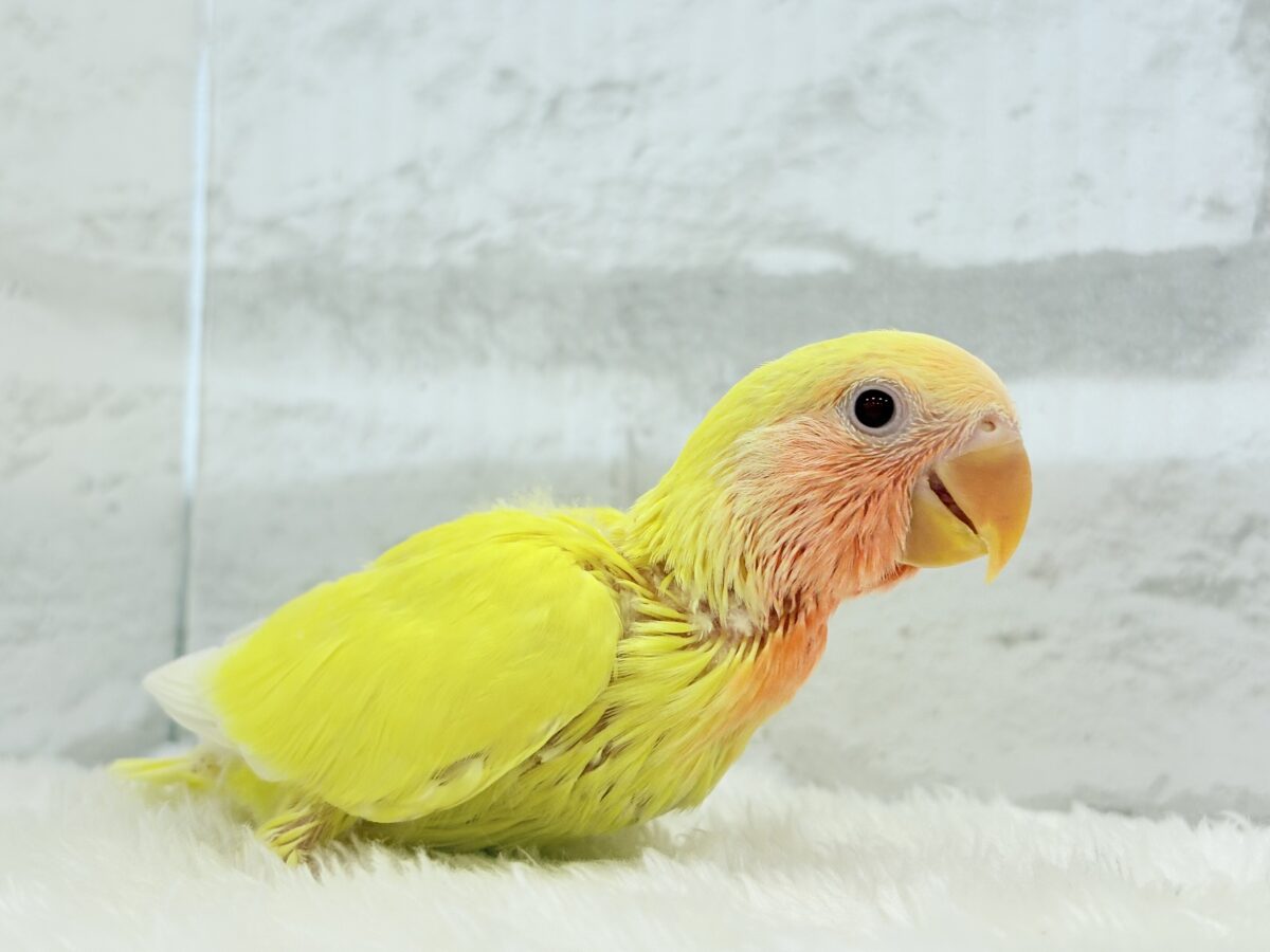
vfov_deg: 28.0
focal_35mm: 52
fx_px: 1908
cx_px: 635
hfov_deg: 36.8
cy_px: 476
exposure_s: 1/100
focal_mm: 5.96
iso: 40
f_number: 1.6
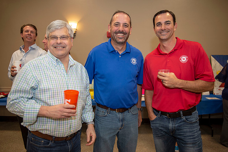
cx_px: 114
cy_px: 76
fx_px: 177
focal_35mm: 28
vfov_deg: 46.4
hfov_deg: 65.5
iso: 800
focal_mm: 28
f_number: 2.8
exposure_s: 1/125
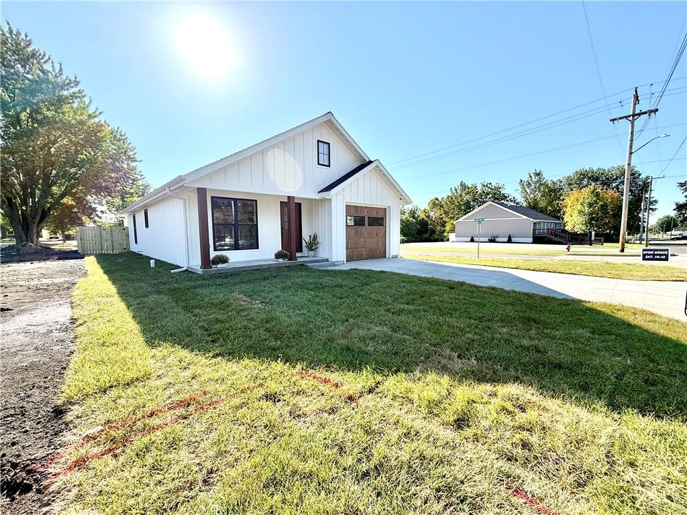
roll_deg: +1.0
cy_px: 258
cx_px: 344
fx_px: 278
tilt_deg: -5.0
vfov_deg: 85.7
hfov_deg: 102.1
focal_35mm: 14
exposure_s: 1/1464
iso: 64
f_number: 2.2
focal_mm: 2.22
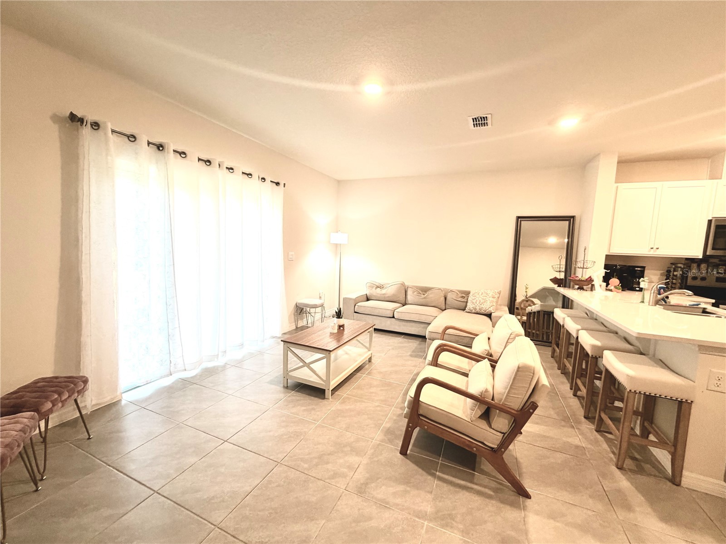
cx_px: 363
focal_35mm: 14
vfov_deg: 85.7
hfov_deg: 102.1
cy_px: 272
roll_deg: -2.0
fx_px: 294
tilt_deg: -6.4
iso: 200
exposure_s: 1/60
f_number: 2.2
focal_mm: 2.22
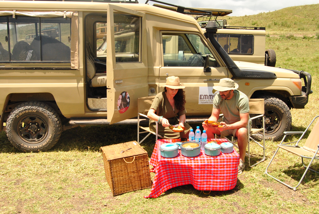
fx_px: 306
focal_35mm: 34
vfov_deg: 38.5
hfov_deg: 55.0
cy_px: 107
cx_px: 160
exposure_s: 1/400
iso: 400
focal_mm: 23
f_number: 10
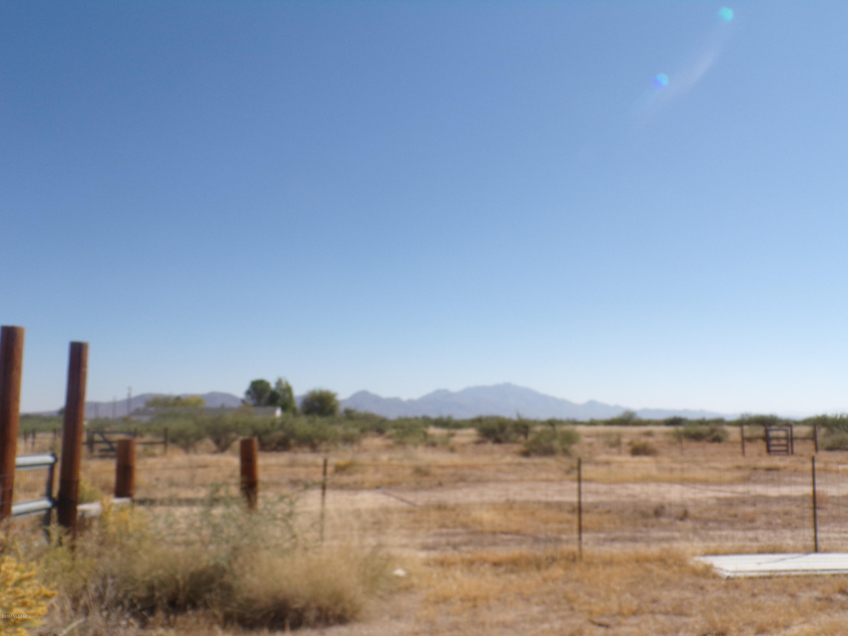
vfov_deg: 44.2
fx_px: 784
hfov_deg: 56.8
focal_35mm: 32
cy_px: 318
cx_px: 424
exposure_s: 1/750
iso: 80
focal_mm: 5.8
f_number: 4.6
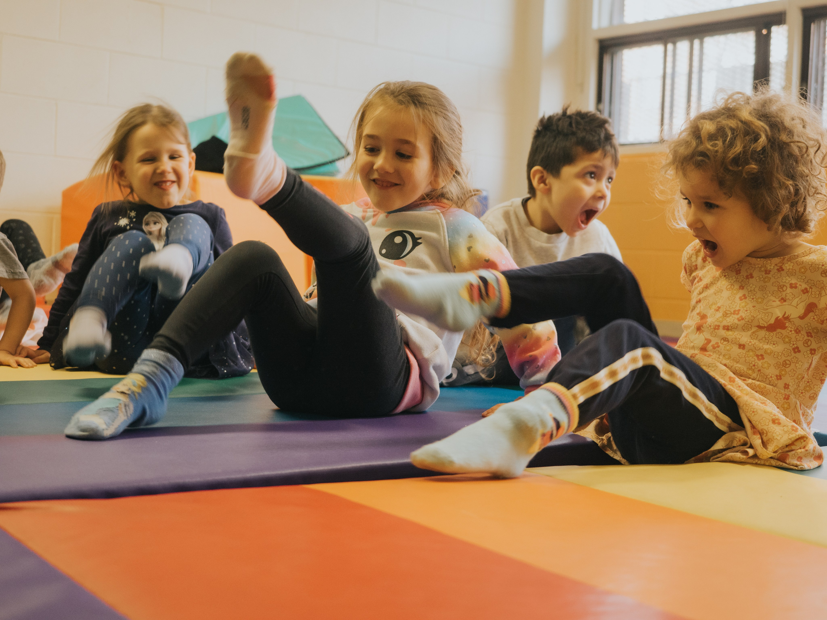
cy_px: 310
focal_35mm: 50
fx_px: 1195
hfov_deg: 38.2
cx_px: 414
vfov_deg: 29.1
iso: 800
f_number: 2.8
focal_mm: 25
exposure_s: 1/200
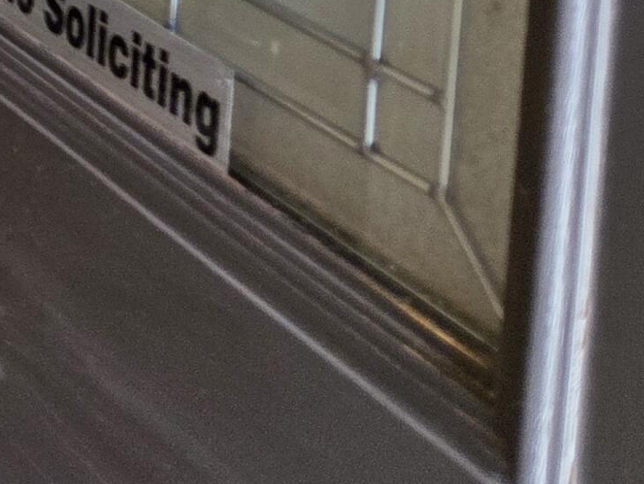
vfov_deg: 13.3
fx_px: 1768
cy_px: -504
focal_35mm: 95
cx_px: -601
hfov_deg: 16.4
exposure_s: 1/120
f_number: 1.8
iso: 100
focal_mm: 5.4
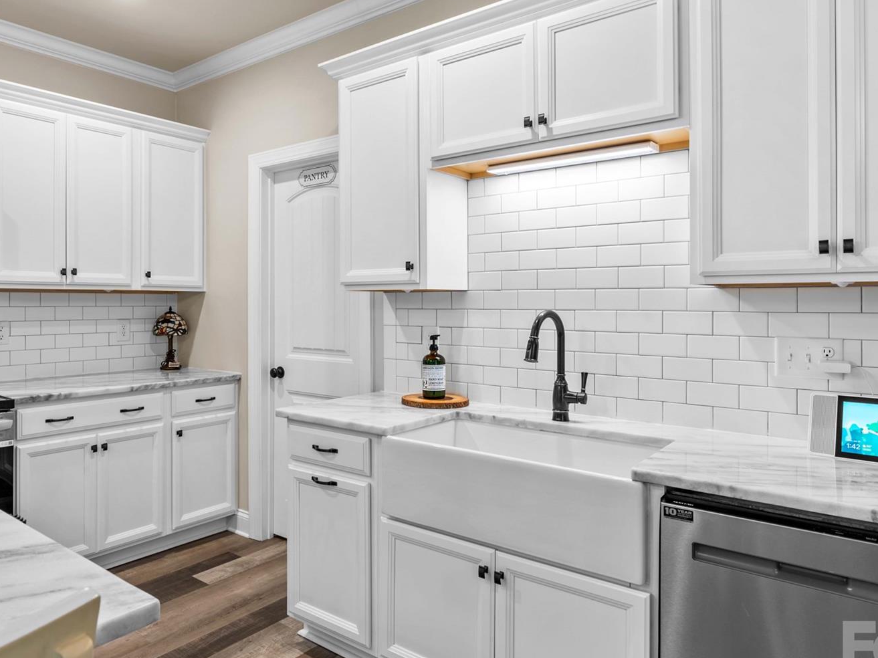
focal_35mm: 24
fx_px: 609
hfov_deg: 71.2
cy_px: 296
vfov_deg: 56.7
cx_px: 371
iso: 100
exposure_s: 1/4
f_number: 8
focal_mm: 16
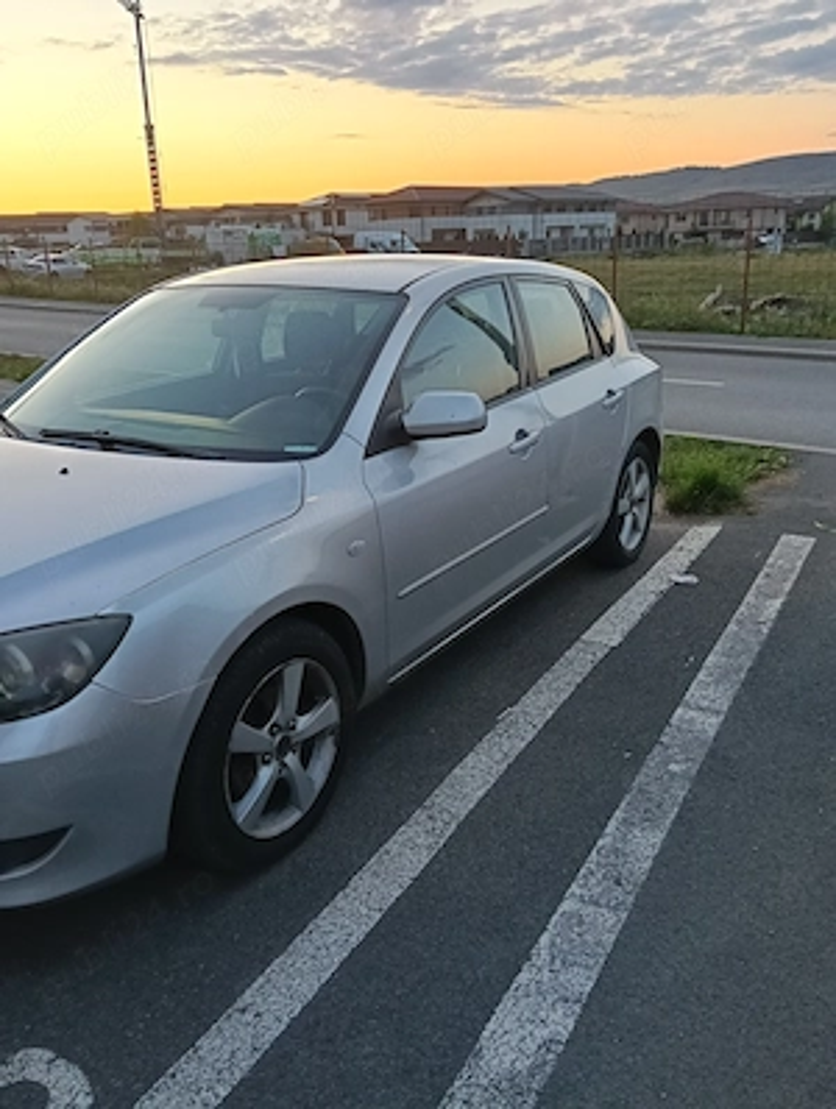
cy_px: 554
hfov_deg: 51.5
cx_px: 418
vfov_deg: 65.2
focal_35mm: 27
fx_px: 867
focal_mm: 3.98
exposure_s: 1/33.3
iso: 400
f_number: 1.8
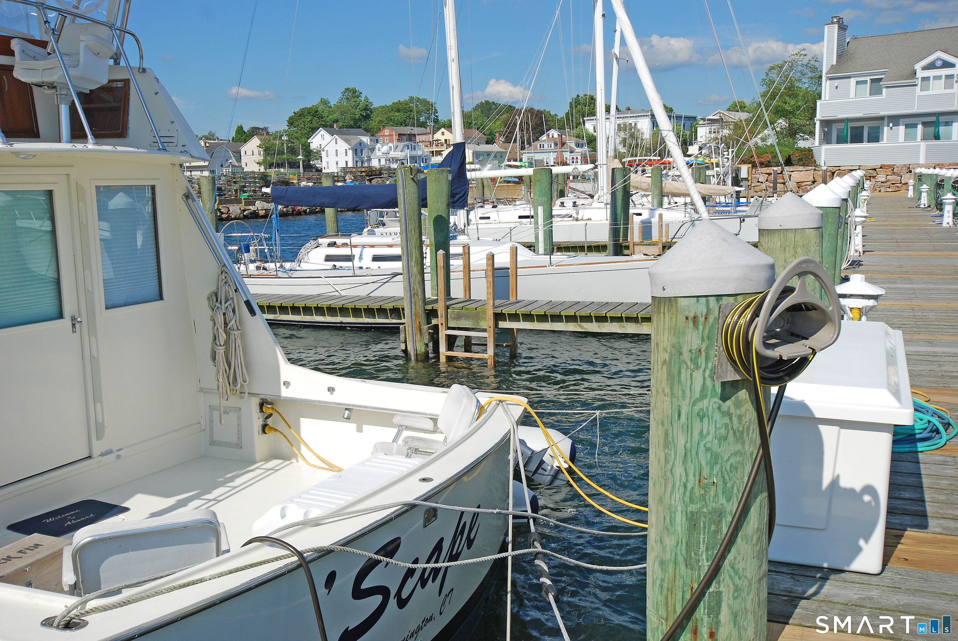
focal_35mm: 36
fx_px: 959
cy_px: 320
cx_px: 479
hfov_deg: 53.1
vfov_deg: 37.0
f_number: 10
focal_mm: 24
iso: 100
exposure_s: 1/250
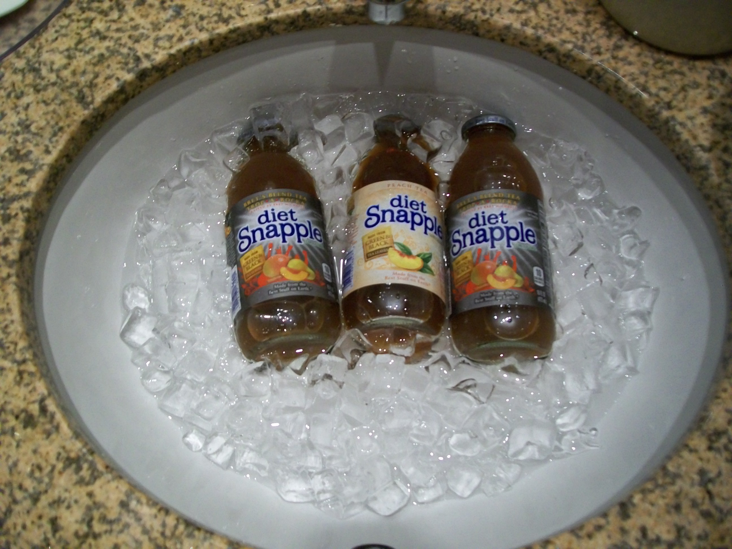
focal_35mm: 34
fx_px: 719
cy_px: 274
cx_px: 366
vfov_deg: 41.8
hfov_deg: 54.0
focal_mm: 6.1
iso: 160
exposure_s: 1/40
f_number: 2.7
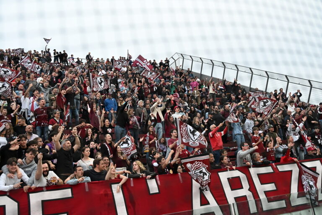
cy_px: 108
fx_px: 349
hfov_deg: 49.6
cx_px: 161
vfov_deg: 34.2
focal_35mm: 39
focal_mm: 39
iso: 6400
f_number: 5
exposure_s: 1/1000
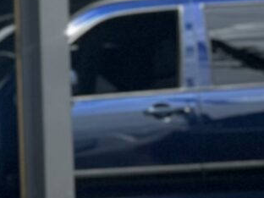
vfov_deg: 7.0
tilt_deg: -0.1
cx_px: -504
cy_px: 190
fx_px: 1624
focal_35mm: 213
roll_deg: +2.3
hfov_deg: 8.1
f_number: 1.6
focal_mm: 5.1
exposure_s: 1/4484
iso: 50
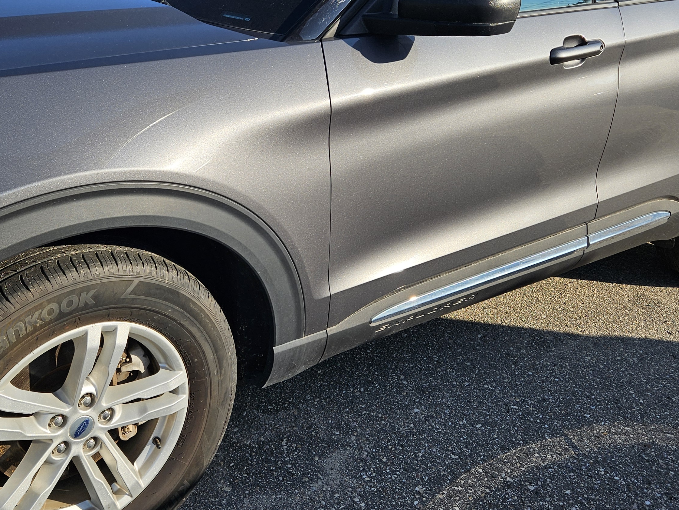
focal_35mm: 41
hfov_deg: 45.7
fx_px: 804
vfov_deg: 34.7
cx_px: 307
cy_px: 157
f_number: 1.8
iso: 25
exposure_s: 1/1641
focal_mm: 5.4
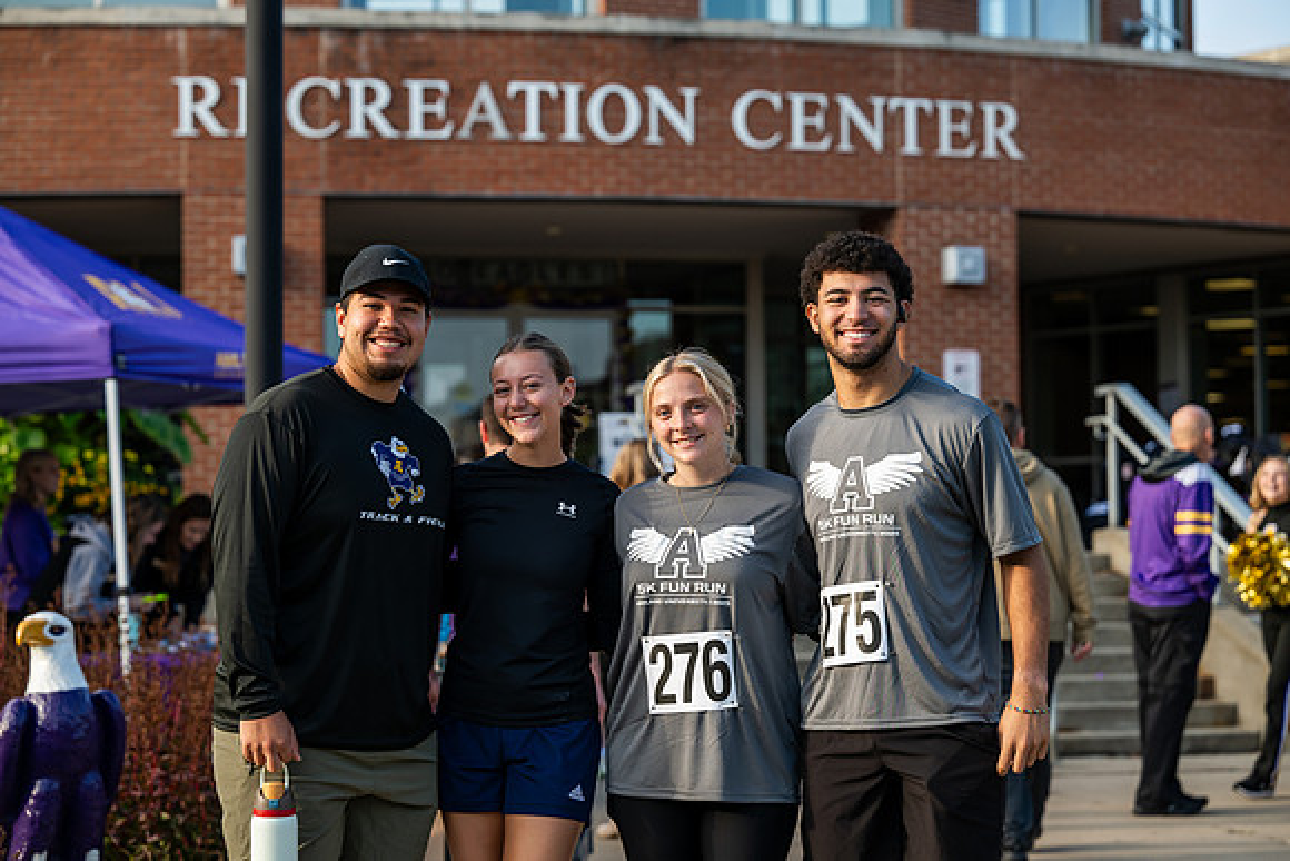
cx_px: 645
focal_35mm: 83
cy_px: 430
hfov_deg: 24.5
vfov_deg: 16.5
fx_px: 2975
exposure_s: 1/800
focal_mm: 83
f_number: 3.5
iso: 250
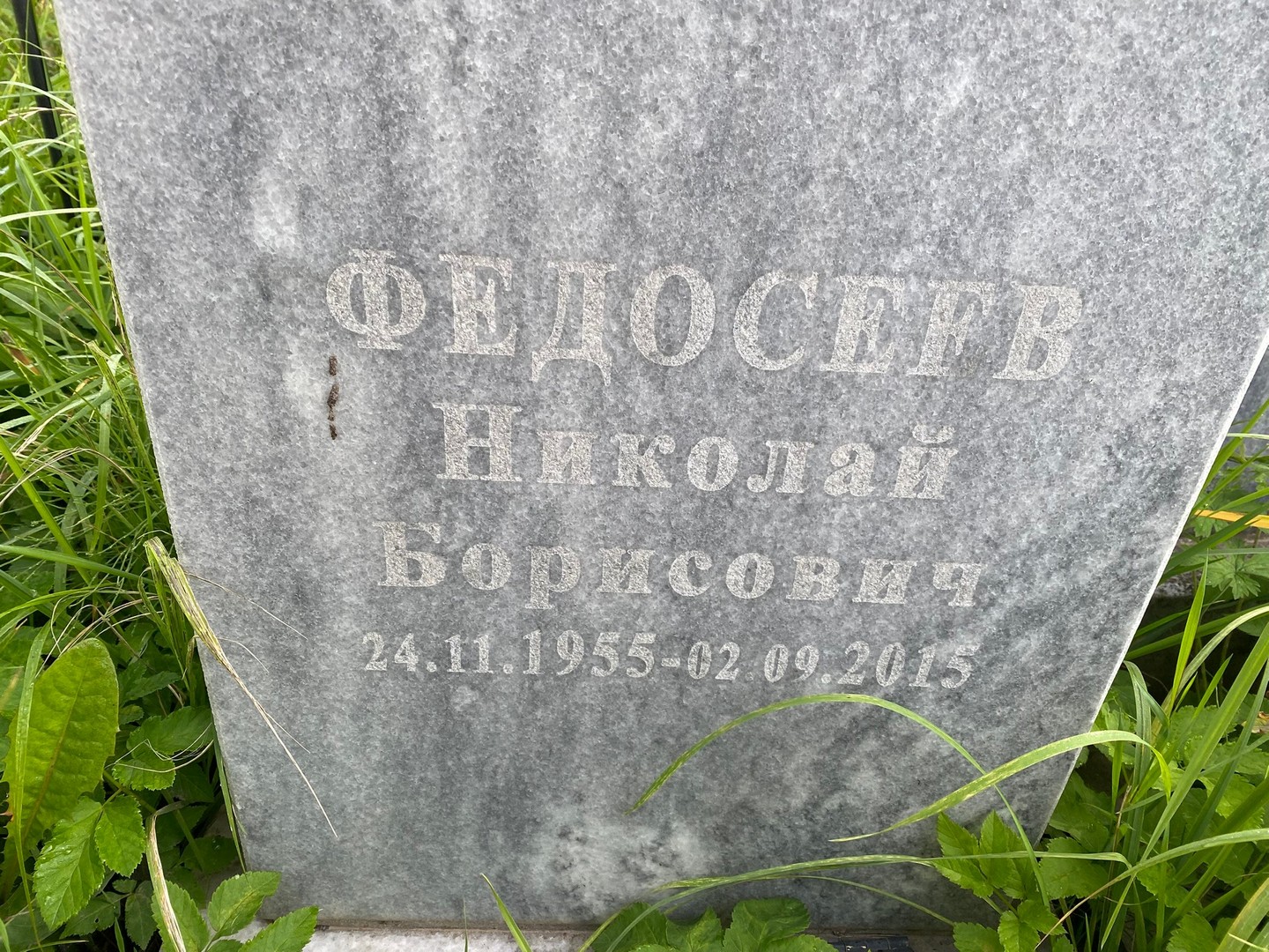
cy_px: 476
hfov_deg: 67.3
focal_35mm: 26
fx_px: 953
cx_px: 634
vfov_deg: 53.1
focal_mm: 4.25
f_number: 1.8
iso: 32
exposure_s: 1/262
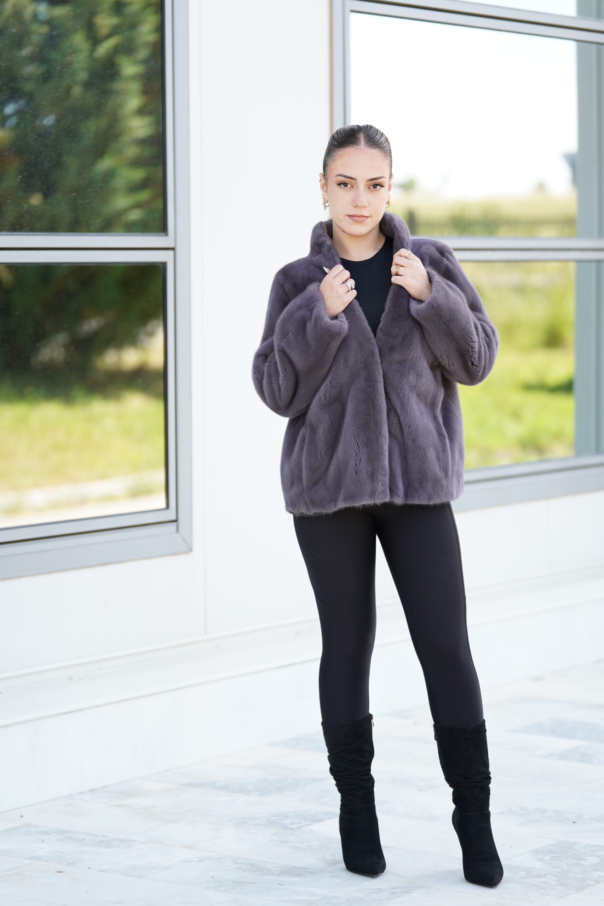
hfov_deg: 13.0
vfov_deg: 19.5
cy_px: 453
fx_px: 2642
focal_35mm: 105
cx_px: 302
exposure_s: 1/250
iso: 160
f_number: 2.8
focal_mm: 105
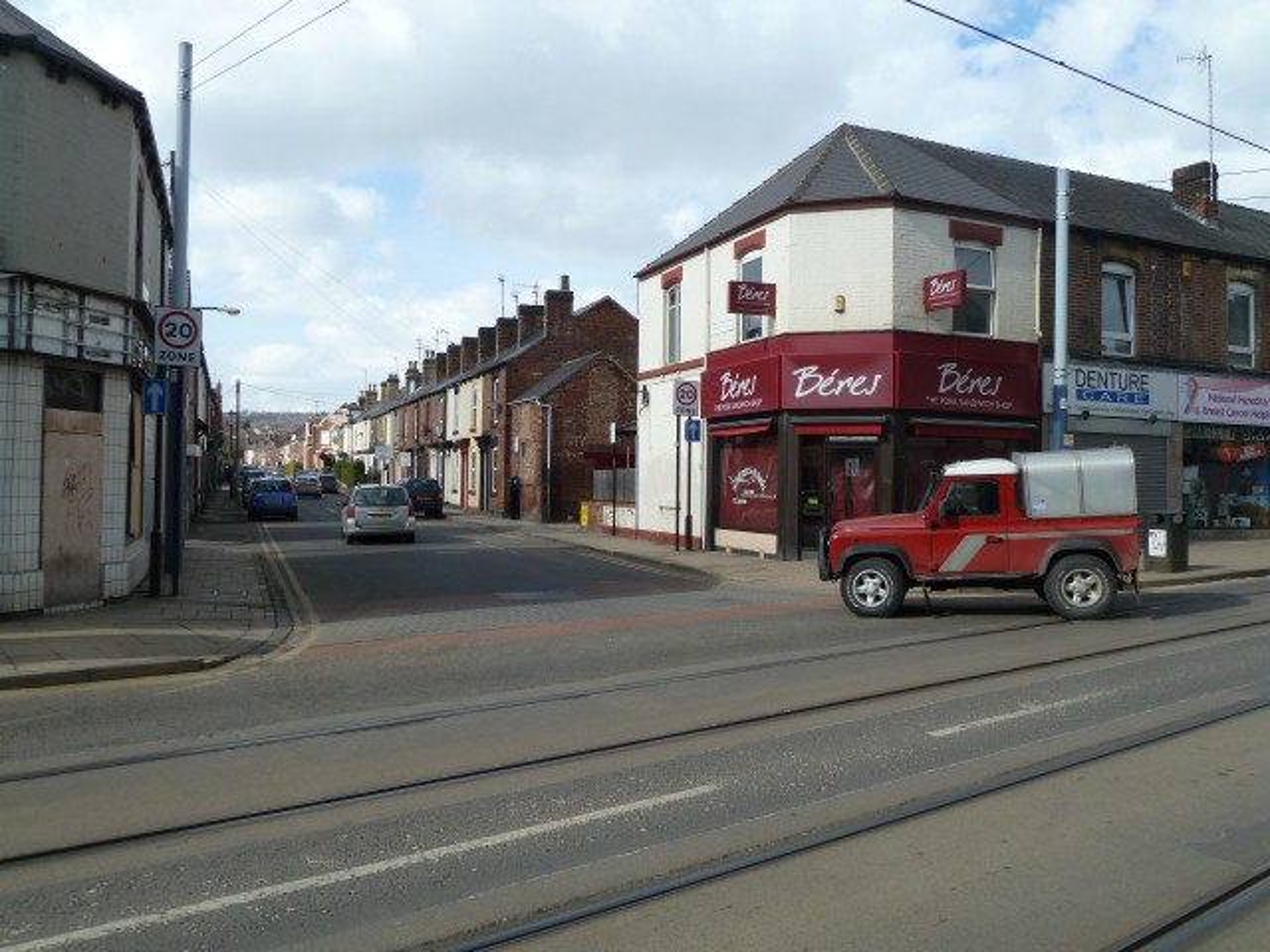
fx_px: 1064
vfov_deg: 48.2
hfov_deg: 61.7
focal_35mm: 29
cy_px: 476
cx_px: 635
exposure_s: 1/500
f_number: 4
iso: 80
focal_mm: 4.7
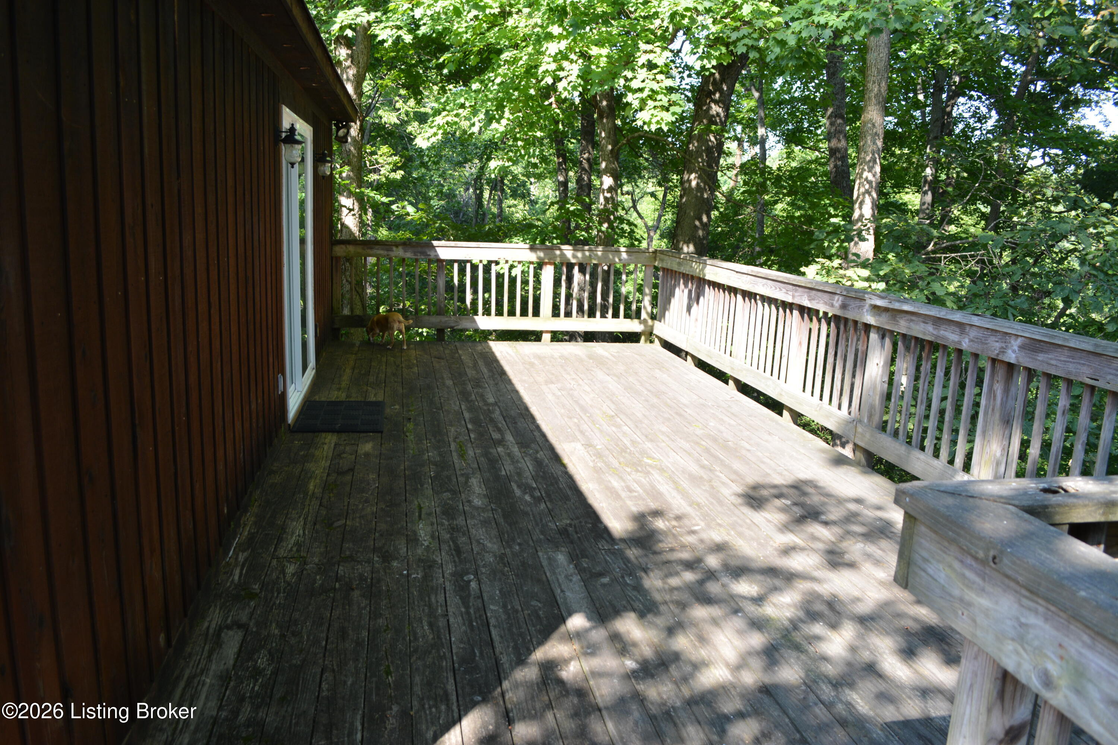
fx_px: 838
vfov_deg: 47.9
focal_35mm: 27
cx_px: 559
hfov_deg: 67.4
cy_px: 372
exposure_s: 1/125
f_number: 5.6
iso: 250
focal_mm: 18
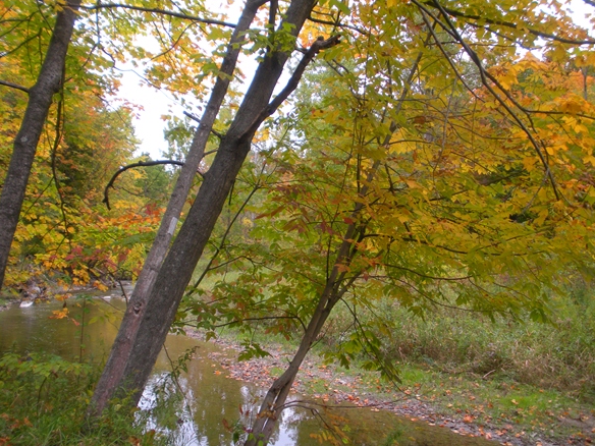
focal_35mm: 37
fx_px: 636
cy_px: 222
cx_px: 302
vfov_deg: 38.7
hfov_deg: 50.1
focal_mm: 6.3
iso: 64
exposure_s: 1/58.8
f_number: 3.5
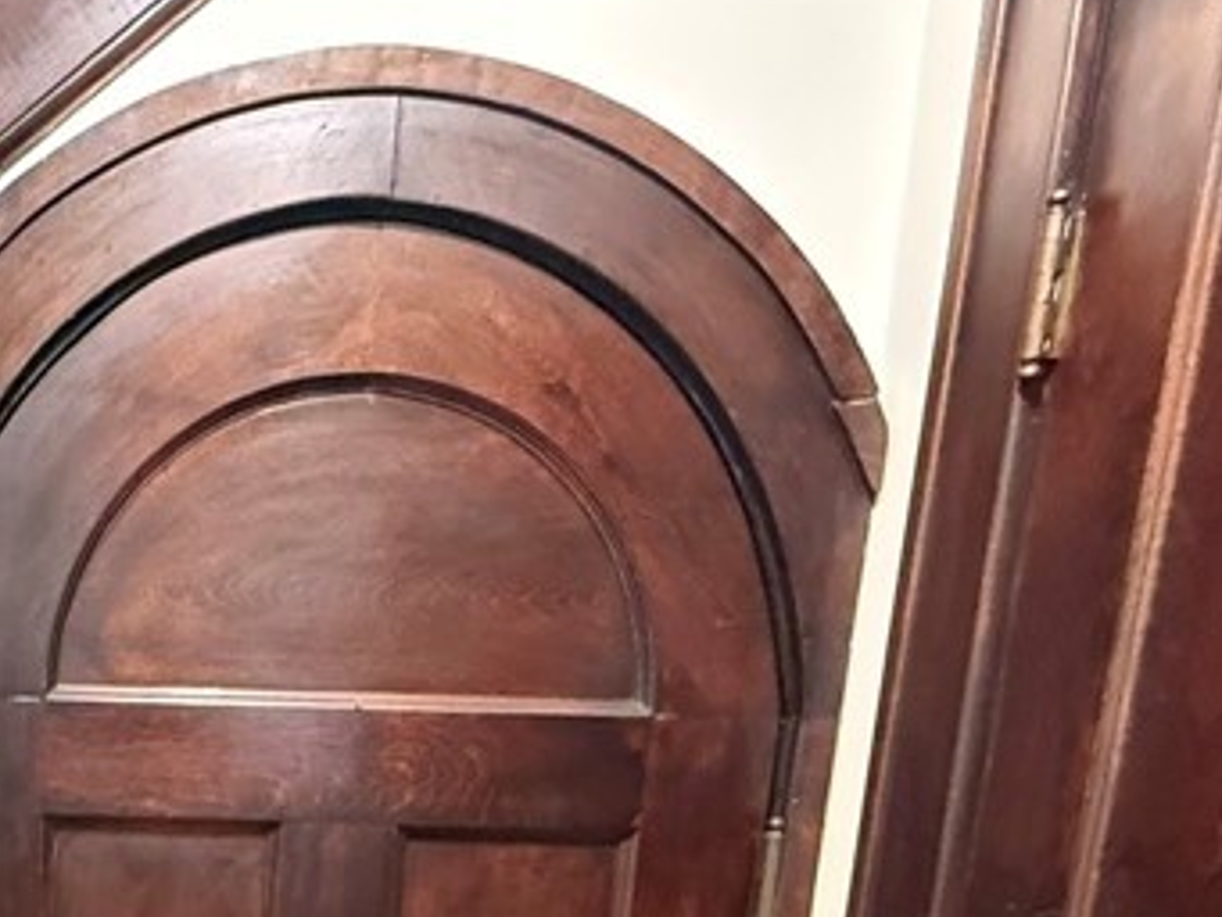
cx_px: 57
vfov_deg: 30.4
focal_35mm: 42
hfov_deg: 40.4
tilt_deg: -12.1
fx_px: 1483
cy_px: 1035
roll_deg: -1.4
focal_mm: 2.22
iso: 1000
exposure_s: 1/60
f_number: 2.2
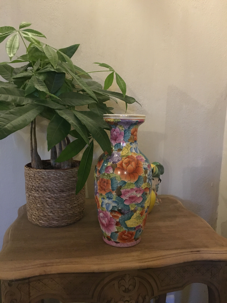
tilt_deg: -8.3
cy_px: 152
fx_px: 254
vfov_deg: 61.7
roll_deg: +0.6
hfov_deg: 48.2
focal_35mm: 29
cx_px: 114
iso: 500
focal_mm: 4.15
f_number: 2.2
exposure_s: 1/17
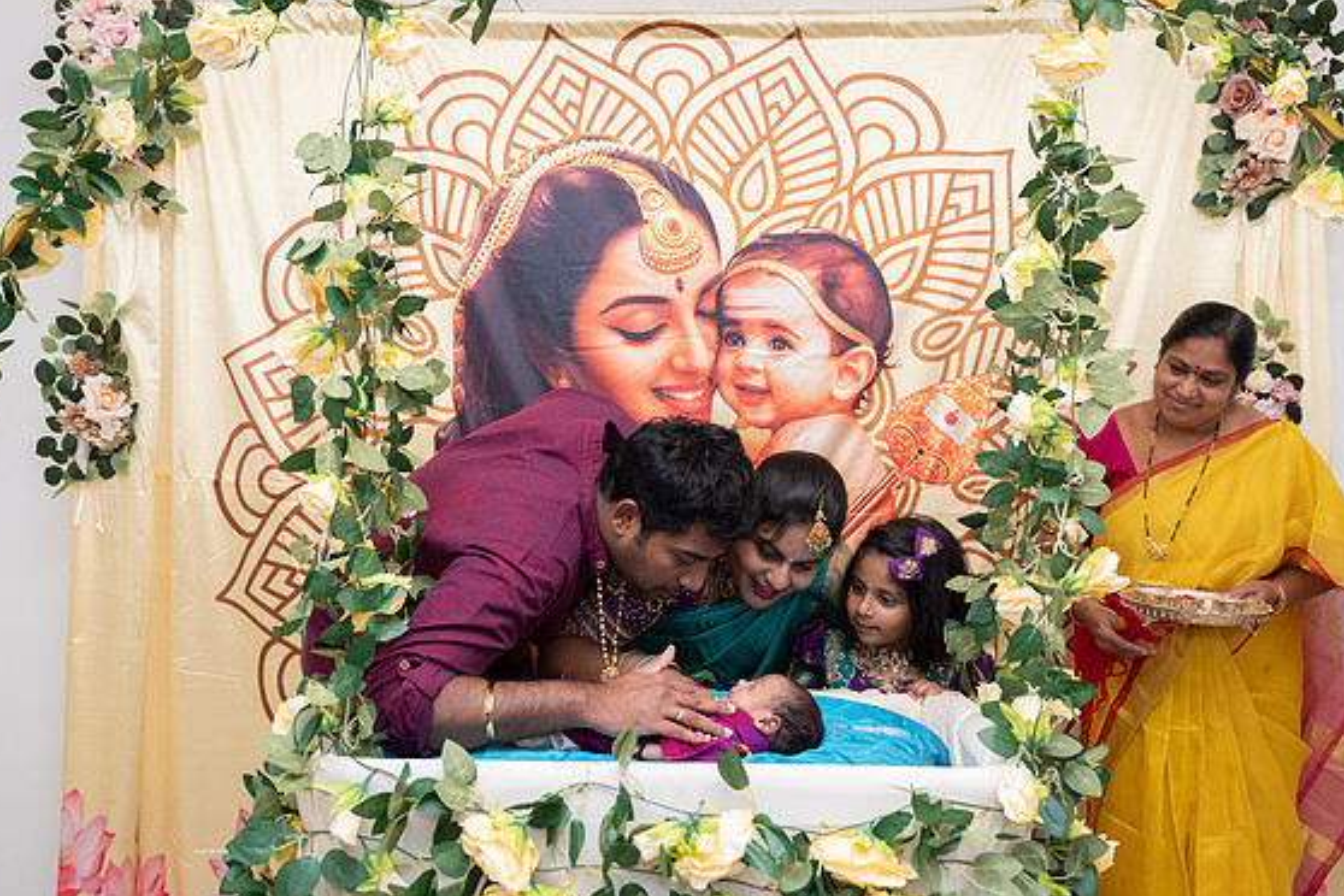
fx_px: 1232
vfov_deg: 40.0
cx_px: 660
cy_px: 447
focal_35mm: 33
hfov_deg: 57.2
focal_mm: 29
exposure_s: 1/200
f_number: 3.5
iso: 500
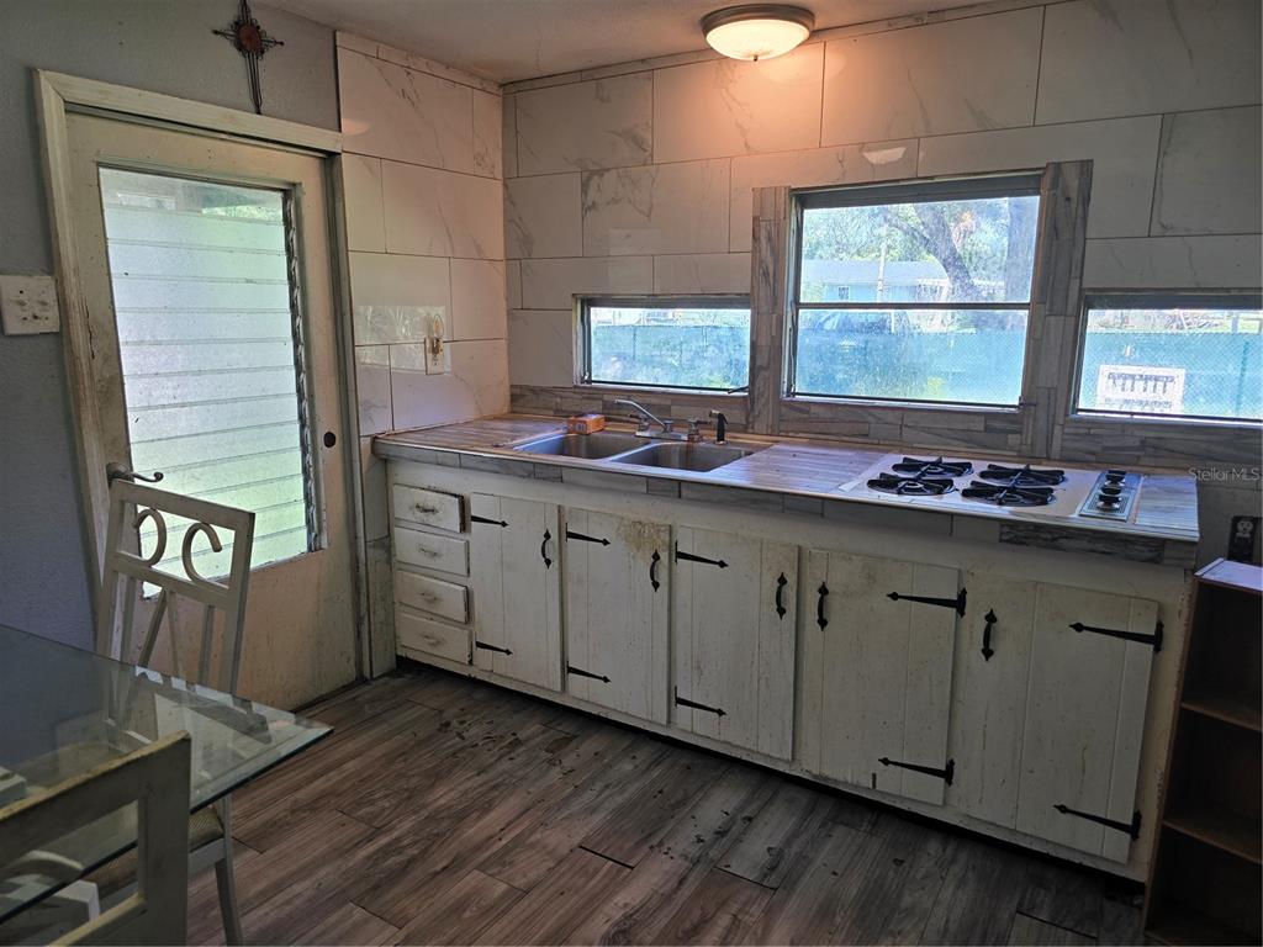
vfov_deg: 58.9
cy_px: 474
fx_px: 839
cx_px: 632
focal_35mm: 23
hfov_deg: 73.9
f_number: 1.7
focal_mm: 6.3
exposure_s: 1/120
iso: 40
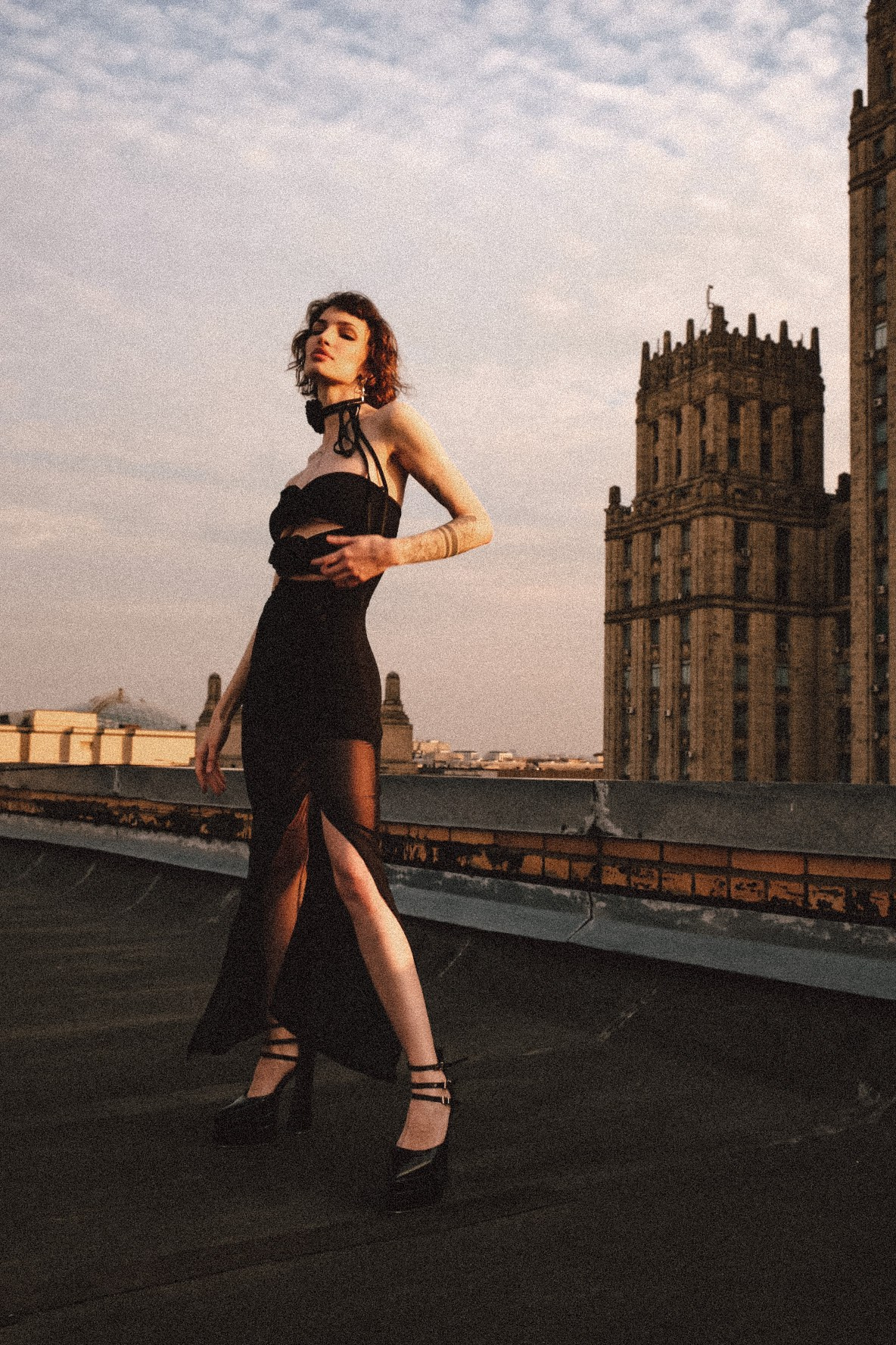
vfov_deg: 54.4
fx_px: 1307
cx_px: 448
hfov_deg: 37.9
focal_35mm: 35
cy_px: 672
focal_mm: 23.3
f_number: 8
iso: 200
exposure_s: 1/160
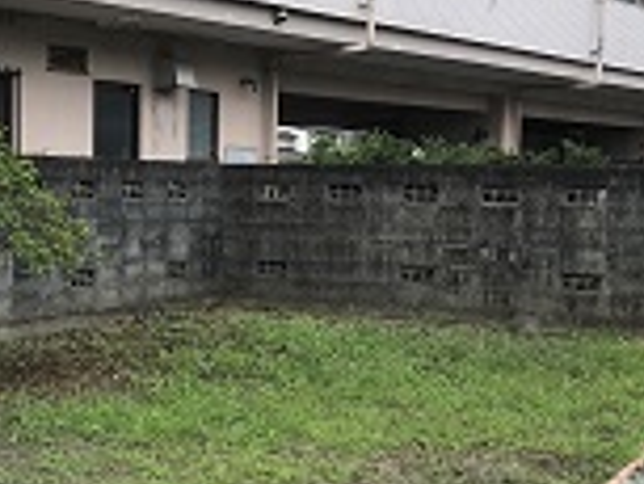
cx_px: 232
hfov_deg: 26.5
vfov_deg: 20.1
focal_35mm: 73
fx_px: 1359
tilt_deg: -6.1
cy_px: 341
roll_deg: -0.9
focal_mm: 3.99
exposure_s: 1/704
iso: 20
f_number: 1.8
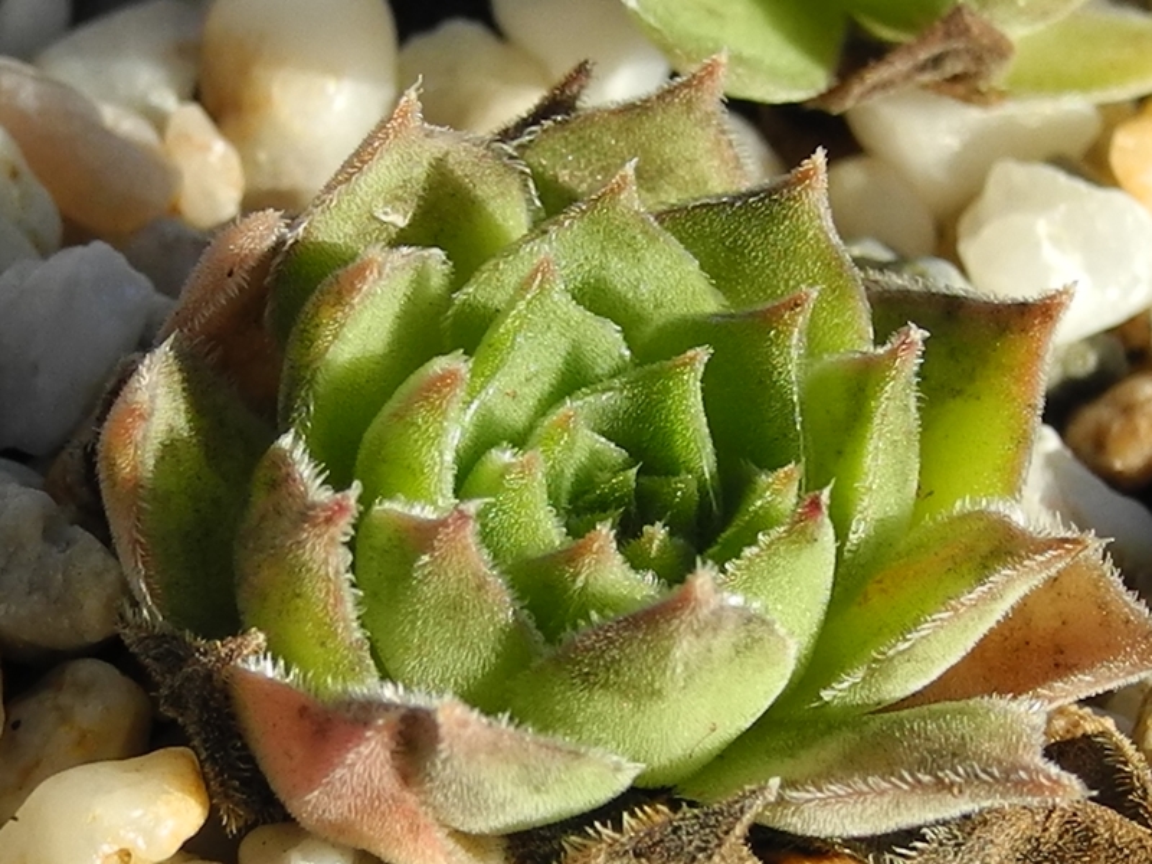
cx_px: 576
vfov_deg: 49.7
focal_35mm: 28
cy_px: 432
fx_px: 932
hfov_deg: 63.4
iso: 100
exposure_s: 1/1000
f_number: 3.2
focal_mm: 6
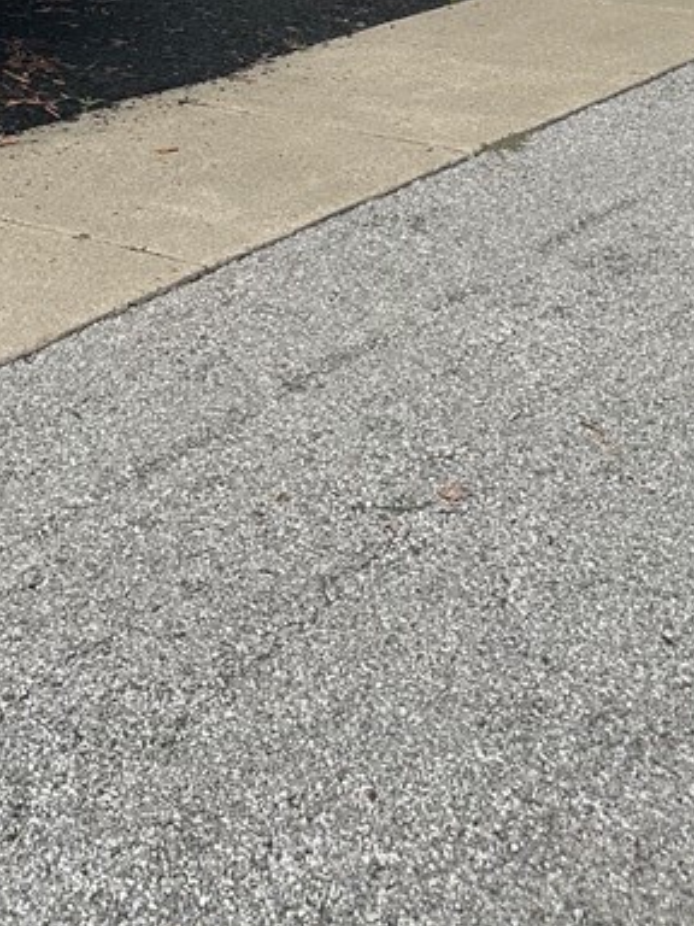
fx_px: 1711
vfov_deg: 26.3
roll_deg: +0.0
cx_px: 104
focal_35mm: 64
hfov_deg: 22.5
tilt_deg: +0.0
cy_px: -241
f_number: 1.78
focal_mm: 6.86
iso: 80
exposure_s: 1/2469
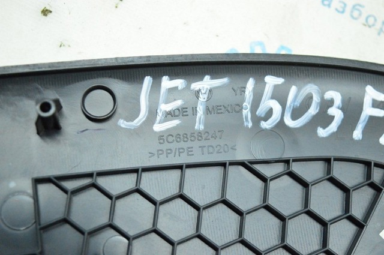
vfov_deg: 22.6
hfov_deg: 33.4
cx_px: 192
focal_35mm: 60
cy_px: 128
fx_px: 639
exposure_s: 1/250
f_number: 5
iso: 6400
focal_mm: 40
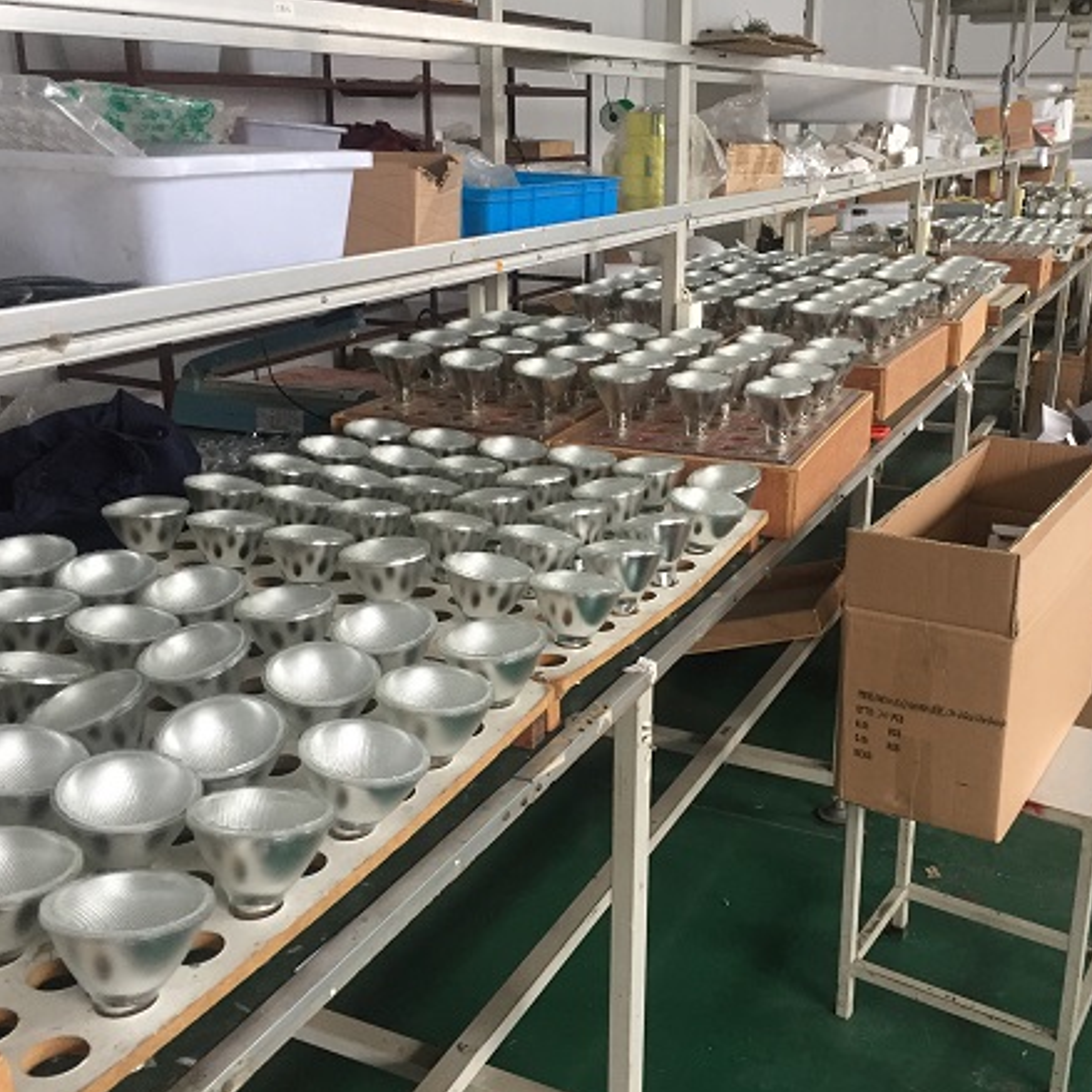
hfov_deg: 47.0
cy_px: 552
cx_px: 642
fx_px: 1249
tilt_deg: -19.1
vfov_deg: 47.2
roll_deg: -1.1
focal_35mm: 35
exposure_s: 1/33
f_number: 2.2
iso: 160
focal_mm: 4.15
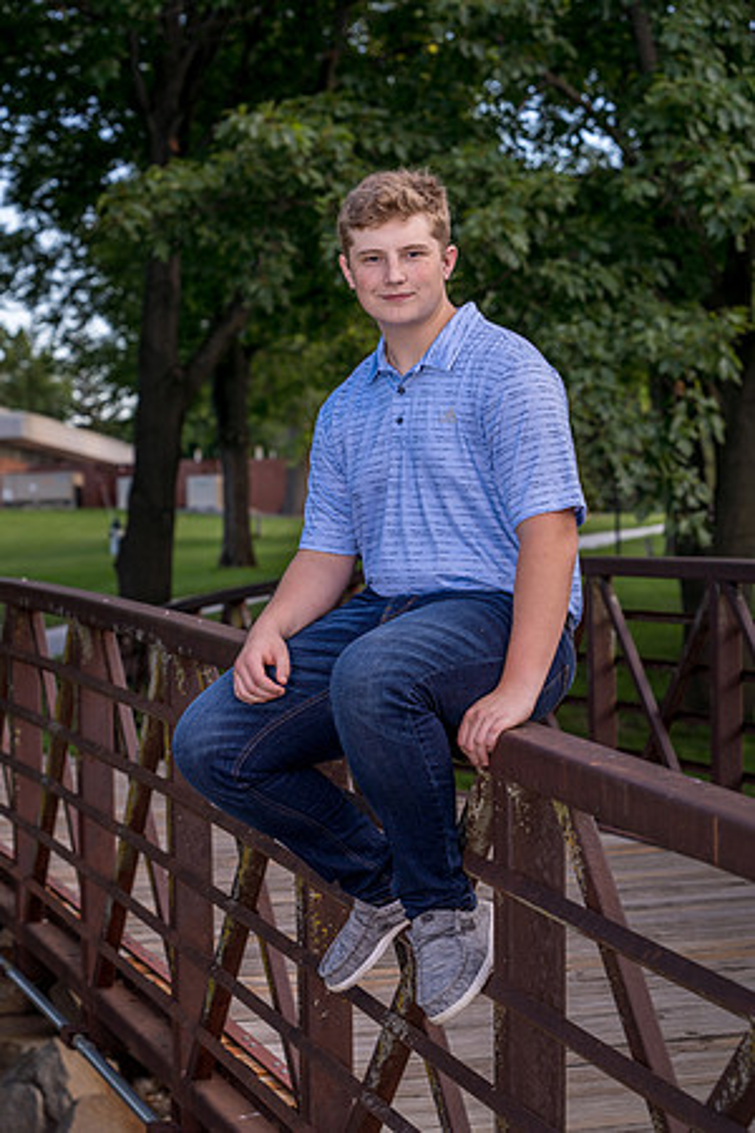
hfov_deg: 18.2
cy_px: 566
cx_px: 378
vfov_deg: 27.0
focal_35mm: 75
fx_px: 2359
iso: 160
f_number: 5
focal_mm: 75
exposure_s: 1/160
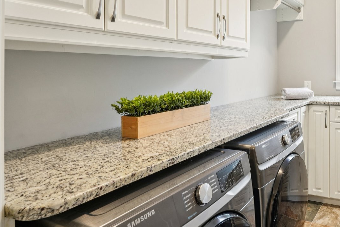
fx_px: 255
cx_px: 291
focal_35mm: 27
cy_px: 68
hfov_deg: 59.7
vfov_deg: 46.8
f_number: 8
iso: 320
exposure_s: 1/6
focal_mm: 14
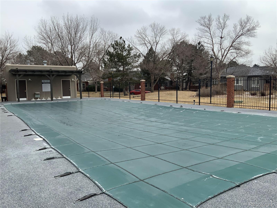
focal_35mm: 29
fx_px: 232
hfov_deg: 61.7
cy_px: 104
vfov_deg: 48.2
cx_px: 138
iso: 16
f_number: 1.8
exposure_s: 1/1221
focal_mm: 3
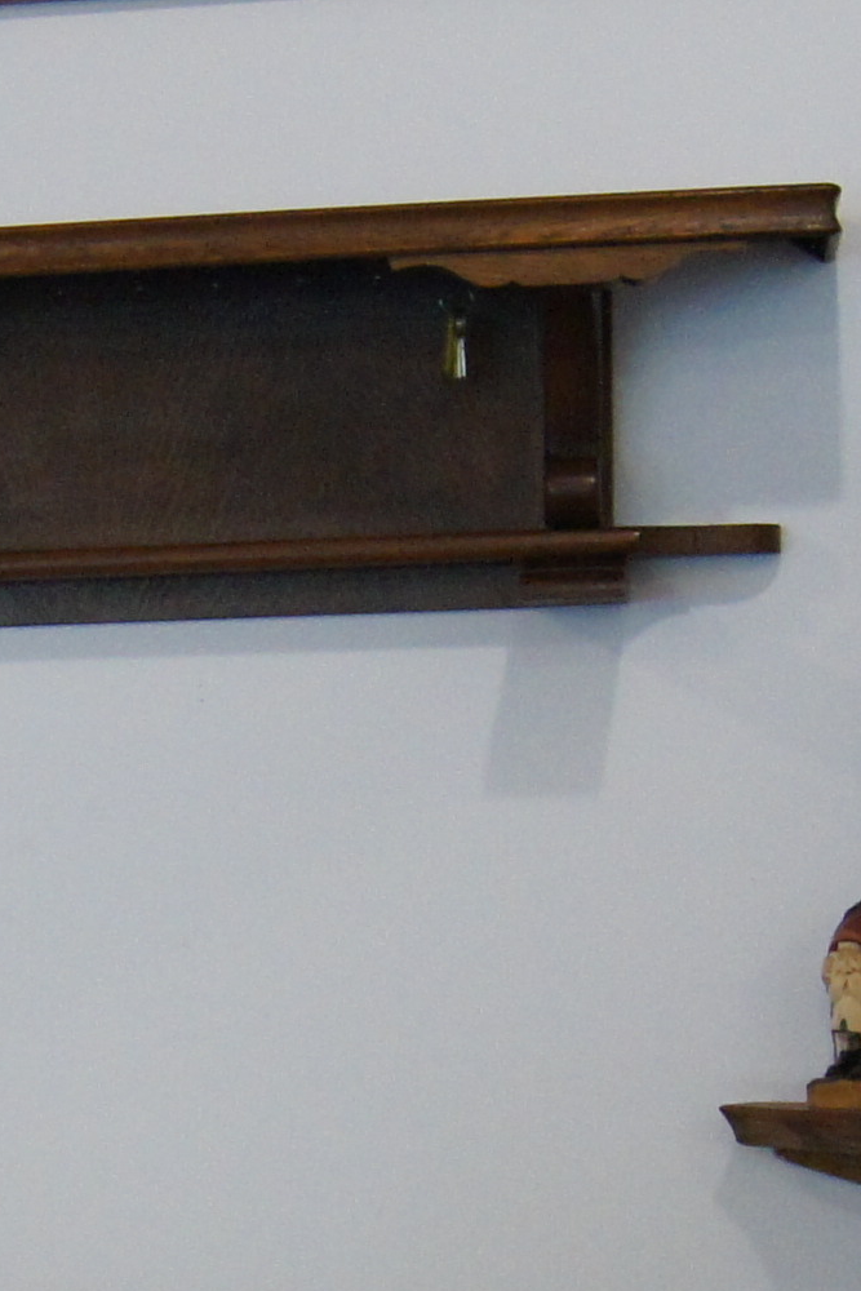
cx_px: -574
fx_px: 5056
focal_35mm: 141
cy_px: 1297
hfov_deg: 9.4
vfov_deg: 14.3
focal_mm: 22
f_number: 4
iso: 1600
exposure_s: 1/40
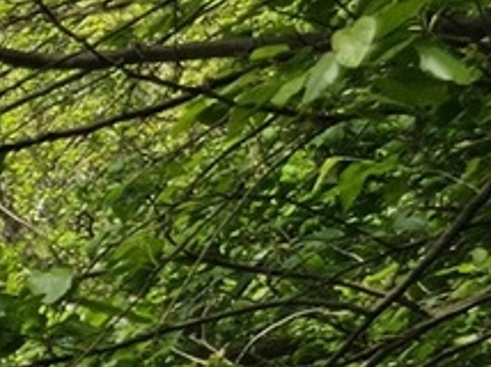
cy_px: 725
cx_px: -1110
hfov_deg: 9.3
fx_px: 2196
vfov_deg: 9.0
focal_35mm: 155
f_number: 1.7
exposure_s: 1/504
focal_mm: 6.3
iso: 10
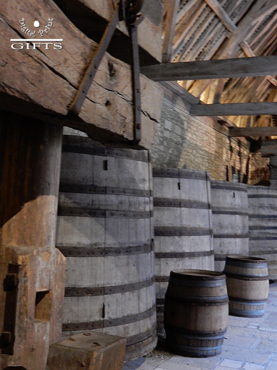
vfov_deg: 37.5
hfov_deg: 28.6
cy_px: 185
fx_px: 544
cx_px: 138
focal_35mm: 51
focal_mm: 9
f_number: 4.5
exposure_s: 1/6
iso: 800
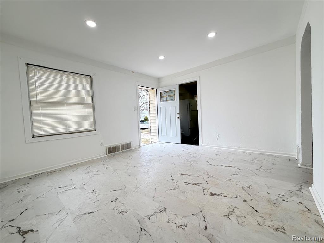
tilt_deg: -3.1
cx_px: 162
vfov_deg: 85.7
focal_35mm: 14
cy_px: 122
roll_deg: +3.4
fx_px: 131
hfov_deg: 102.1
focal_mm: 2.22
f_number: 2.2
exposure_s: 1/120
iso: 200
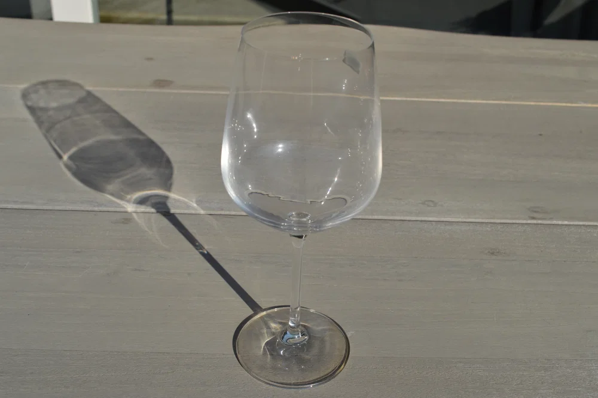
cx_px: 299
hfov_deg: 43.6
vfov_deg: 29.8
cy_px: 199
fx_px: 747
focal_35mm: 45
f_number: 10
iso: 100
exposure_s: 1/640
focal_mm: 30
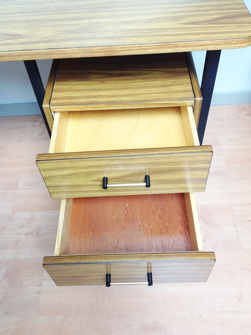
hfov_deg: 40.6
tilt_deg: -49.3
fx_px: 339
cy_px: 168
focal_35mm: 35
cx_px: 126
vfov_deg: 52.7
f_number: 2.4
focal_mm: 4.28
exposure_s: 1/30
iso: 50
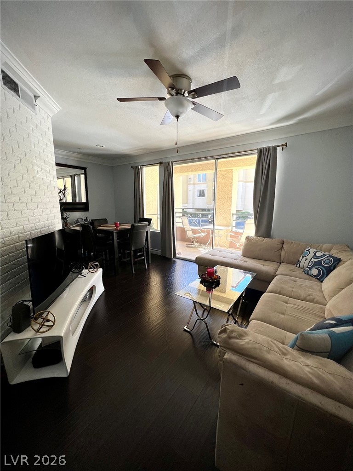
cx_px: 176
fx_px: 177
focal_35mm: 13
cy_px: 236
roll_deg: +0.3
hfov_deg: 89.9
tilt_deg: -9.9
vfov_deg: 106.2
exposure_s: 1/120
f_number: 1.8
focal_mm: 1.57
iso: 40
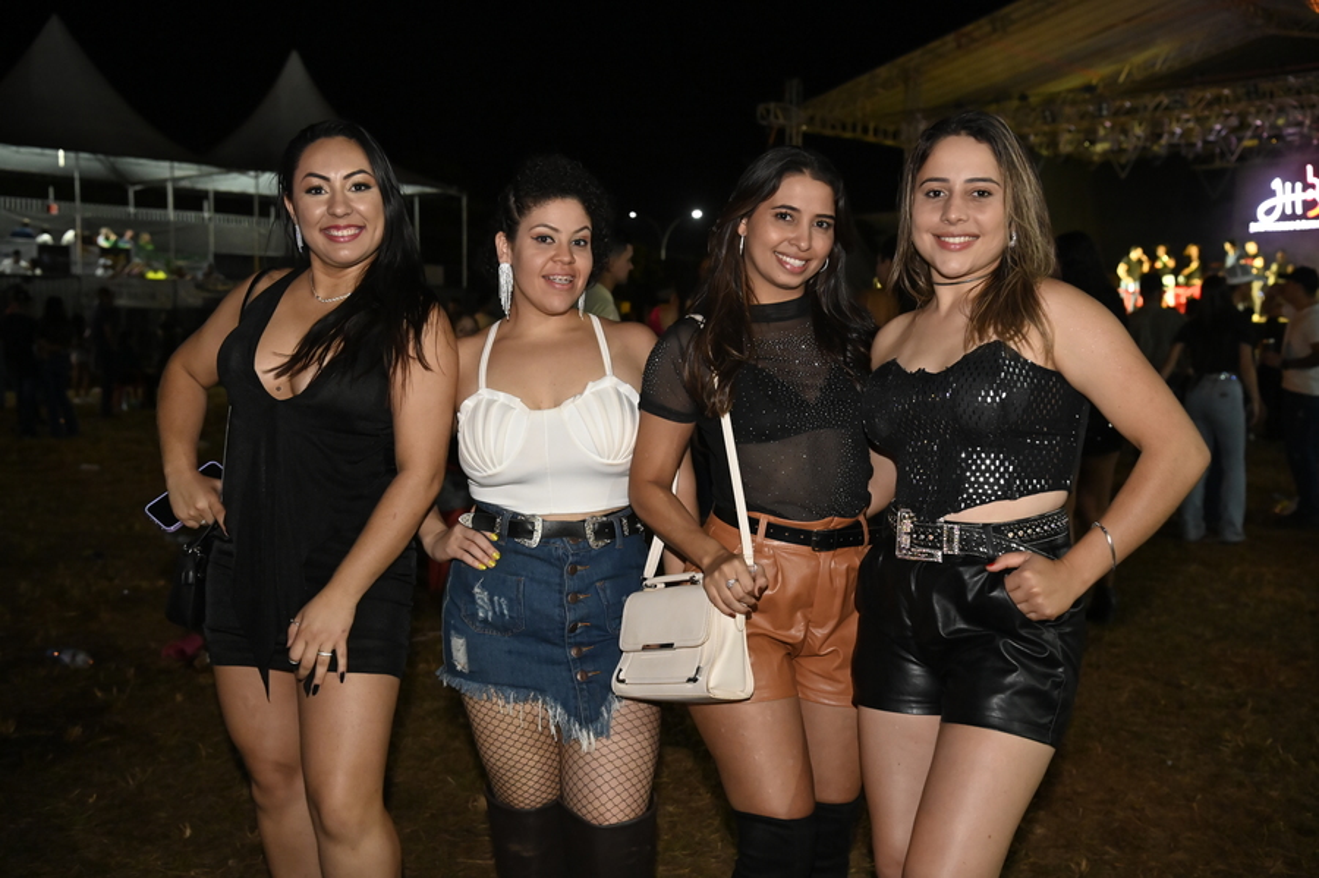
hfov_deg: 50.7
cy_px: 439
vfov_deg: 35.0
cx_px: 660
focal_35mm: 38
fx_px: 1391
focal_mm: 38
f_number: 4
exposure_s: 1/60
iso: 6400
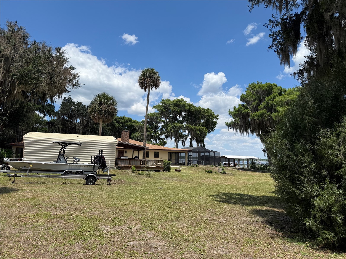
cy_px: 130
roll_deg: -1.4
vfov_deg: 56.8
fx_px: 240
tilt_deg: +7.1
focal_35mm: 24
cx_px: 173
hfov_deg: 71.6
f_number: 1.78
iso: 80
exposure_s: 1/5714
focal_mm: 6.76
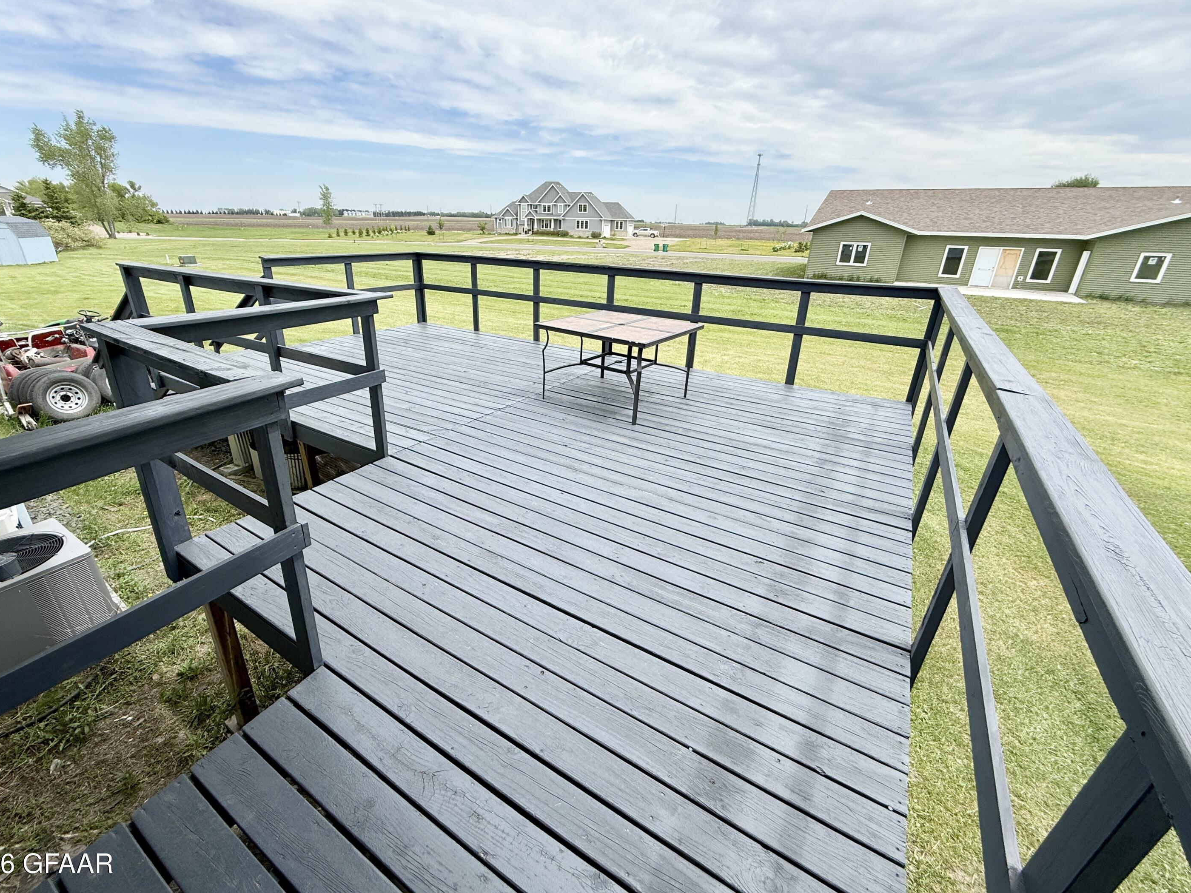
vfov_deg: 81.7
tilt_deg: -21.9
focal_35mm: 15
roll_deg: -1.8
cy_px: 429
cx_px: 571
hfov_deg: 98.1
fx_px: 516
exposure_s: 1/1050
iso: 50
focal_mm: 2.22
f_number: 2.2
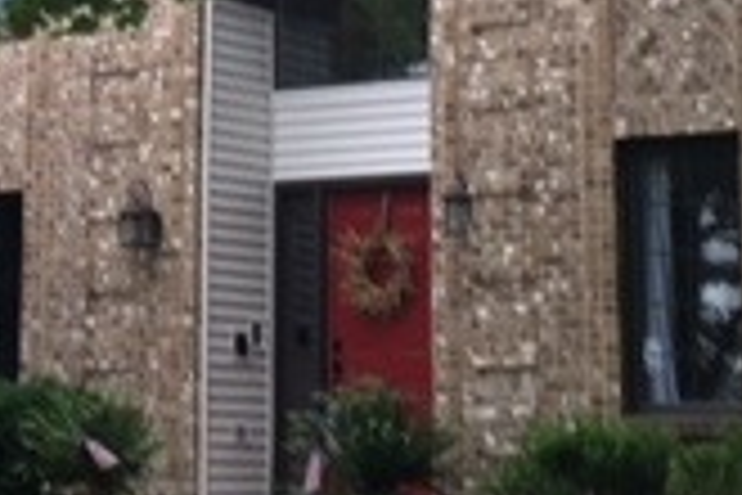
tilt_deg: +12.6
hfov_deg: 17.3
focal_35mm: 117
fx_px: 2411
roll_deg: -2.1
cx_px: 94
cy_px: -40
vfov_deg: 11.6
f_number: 2.2
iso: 25
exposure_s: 1/60
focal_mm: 4.15
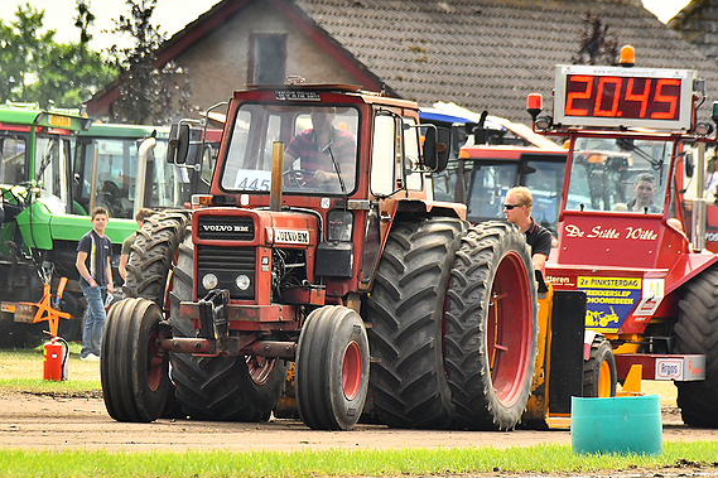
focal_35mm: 590
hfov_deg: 3.5
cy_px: 233
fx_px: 11763
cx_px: 310
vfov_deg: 2.3
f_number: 9
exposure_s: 1/800
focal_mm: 280
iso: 500
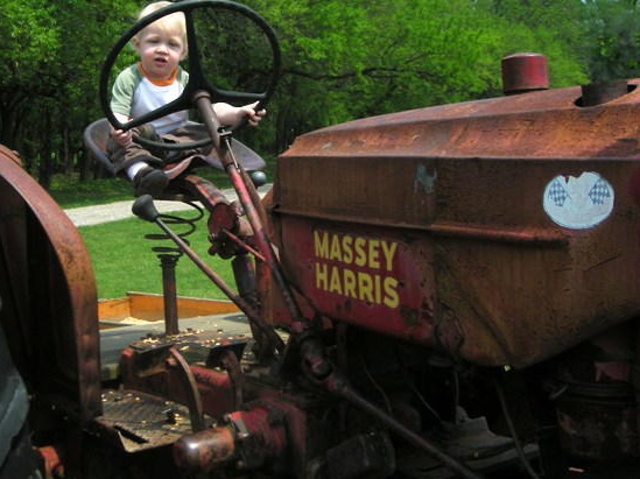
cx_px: 273
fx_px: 905
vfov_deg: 29.6
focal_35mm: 49
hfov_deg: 38.8
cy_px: 186
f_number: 5.7
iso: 50
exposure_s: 1/336
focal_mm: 5.7
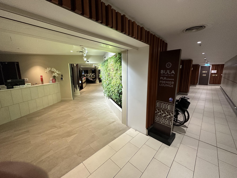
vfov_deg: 85.7
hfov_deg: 102.1
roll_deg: +0.1
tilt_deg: -10.0
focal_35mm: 14
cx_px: 118
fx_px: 96
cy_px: 89
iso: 250
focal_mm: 2.22
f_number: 2.2
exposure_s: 1/100
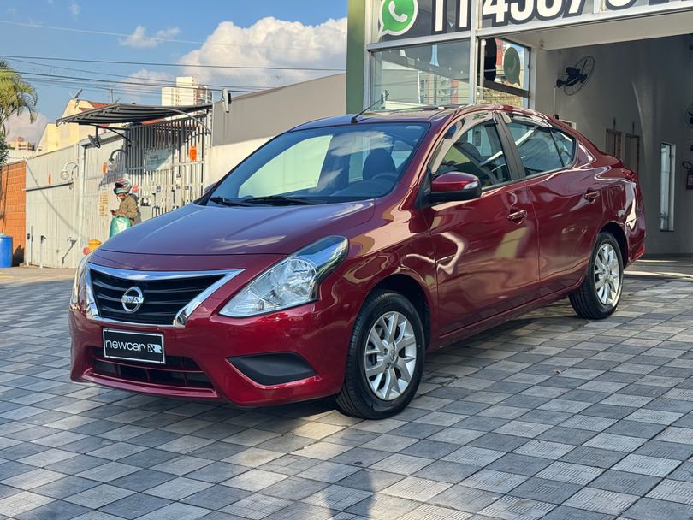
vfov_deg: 30.3
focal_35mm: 48
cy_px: 260
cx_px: 346
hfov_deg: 39.6
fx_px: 961
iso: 64
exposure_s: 1/1133
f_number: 1.78
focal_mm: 6.76
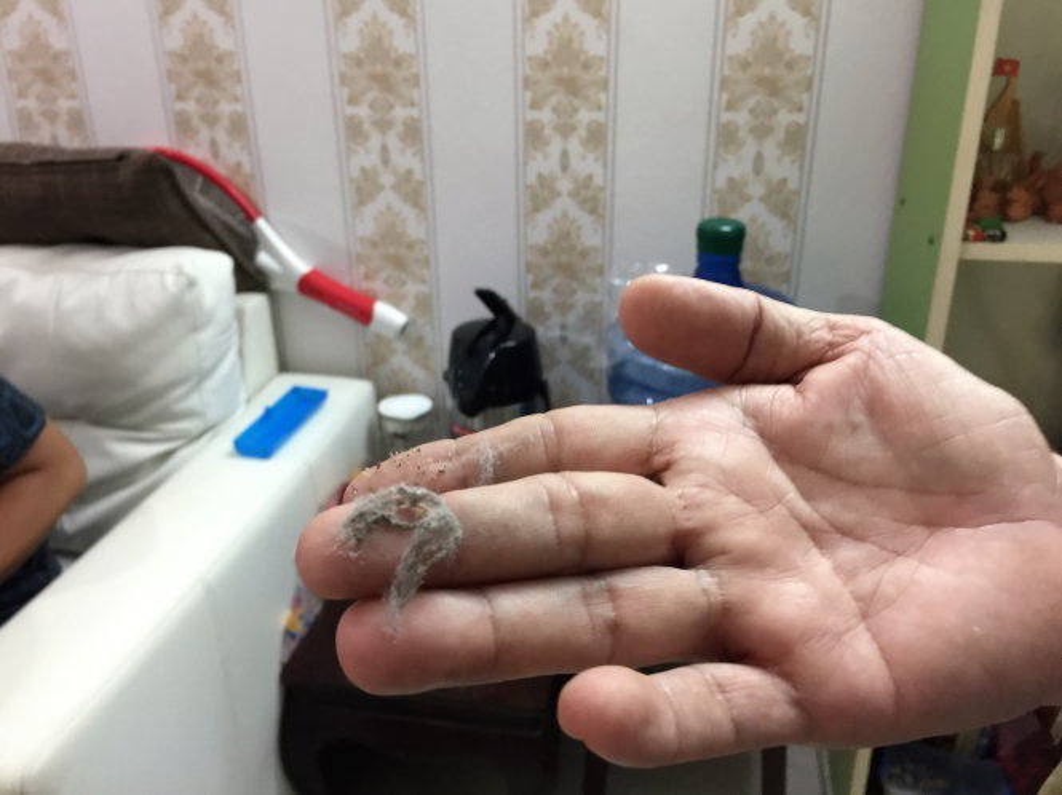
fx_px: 889
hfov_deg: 61.7
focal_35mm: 29
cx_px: 531
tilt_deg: -22.9
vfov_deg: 48.2
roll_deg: -1.2
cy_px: 398
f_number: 2.2
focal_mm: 4.15
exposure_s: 1/10
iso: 125
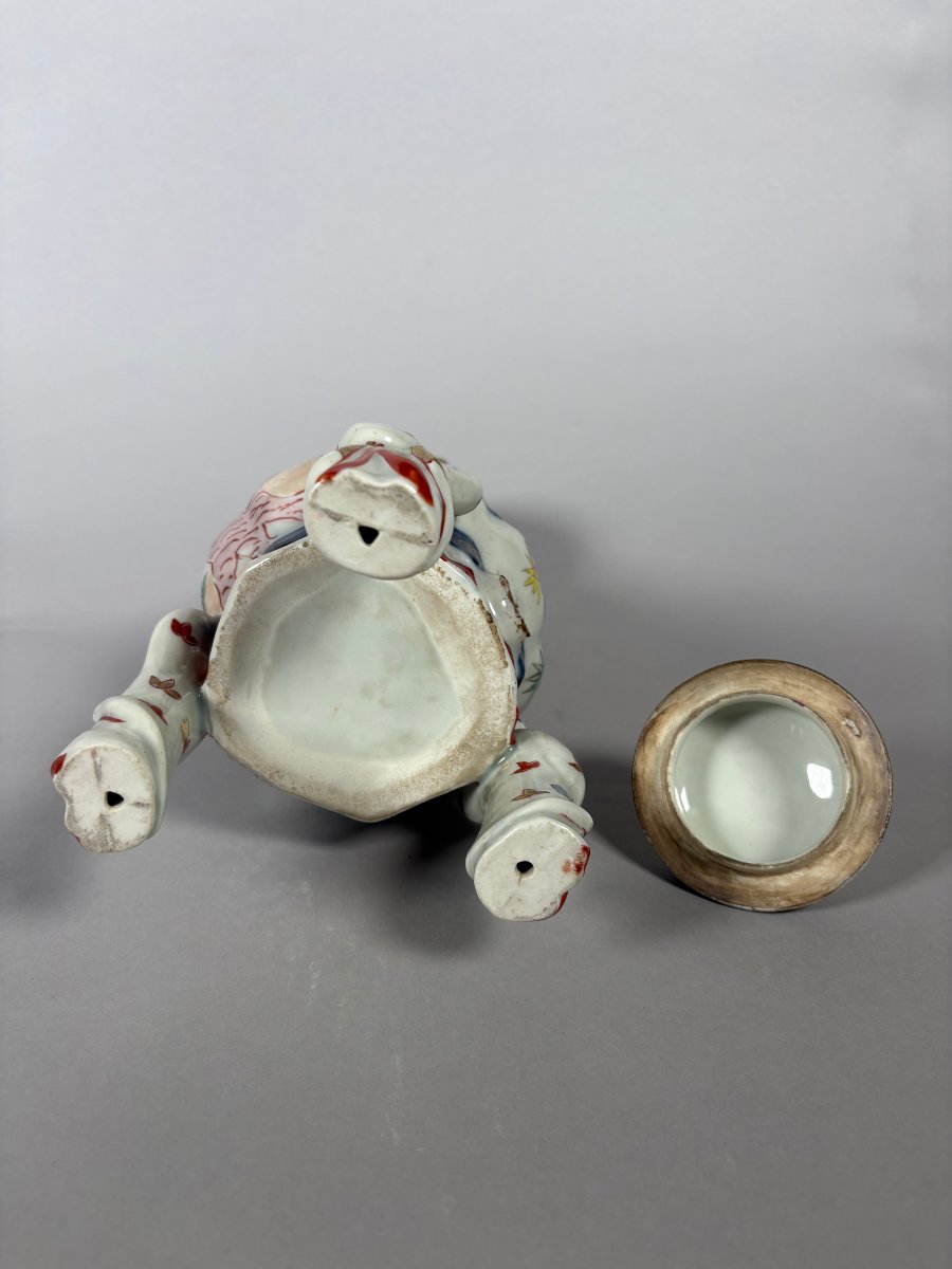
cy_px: 634
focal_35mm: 26
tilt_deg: -21.7
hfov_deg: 53.1
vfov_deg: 67.3
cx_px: 476
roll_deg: -0.8
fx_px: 953
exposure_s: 1/191
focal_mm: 5.96
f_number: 1.6
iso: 40
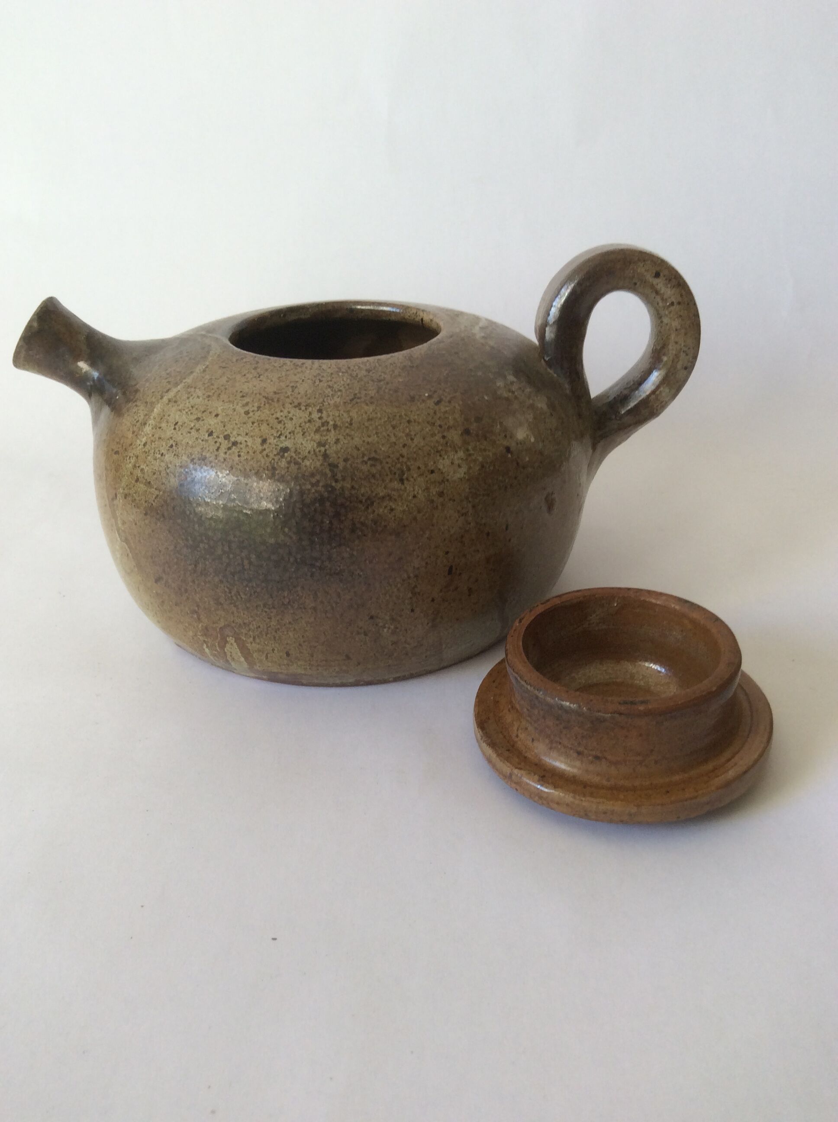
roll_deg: +1.9
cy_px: 561
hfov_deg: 44.1
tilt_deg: -25.9
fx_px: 1036
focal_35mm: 32
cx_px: 419
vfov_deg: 56.9
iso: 32
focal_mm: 3.3
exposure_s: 1/104
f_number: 2.4
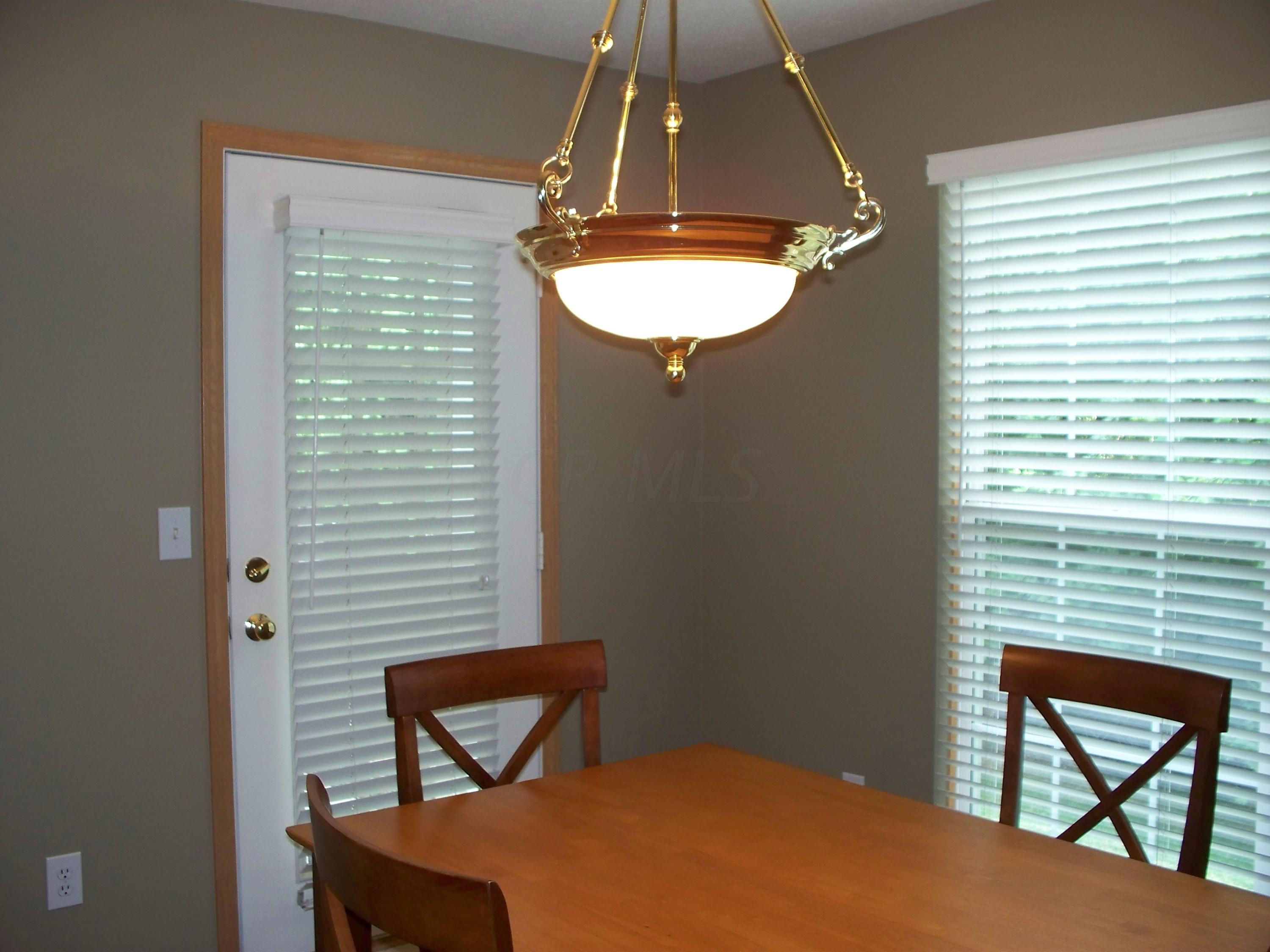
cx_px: 635
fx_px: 1321
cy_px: 476
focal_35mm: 36
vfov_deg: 39.7
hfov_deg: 51.4
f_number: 2.8
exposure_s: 1/50
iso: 200
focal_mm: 7.54
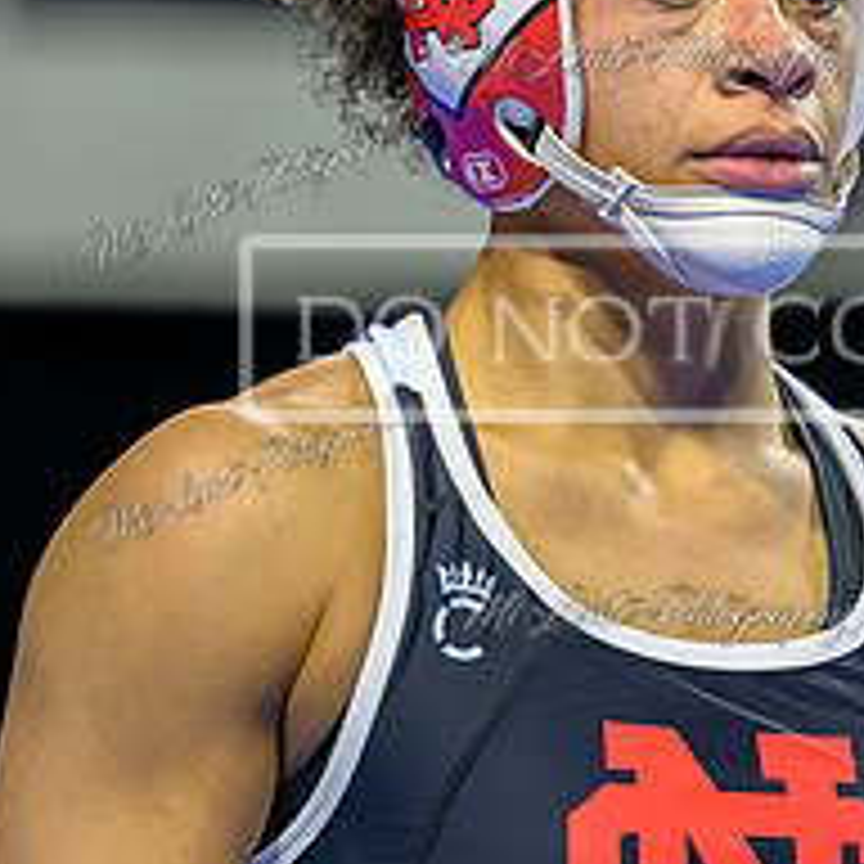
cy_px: 316
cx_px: 587
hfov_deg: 4.3
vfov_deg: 4.3
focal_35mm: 407
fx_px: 11493
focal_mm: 130
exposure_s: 1/800
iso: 2500
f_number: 2.8
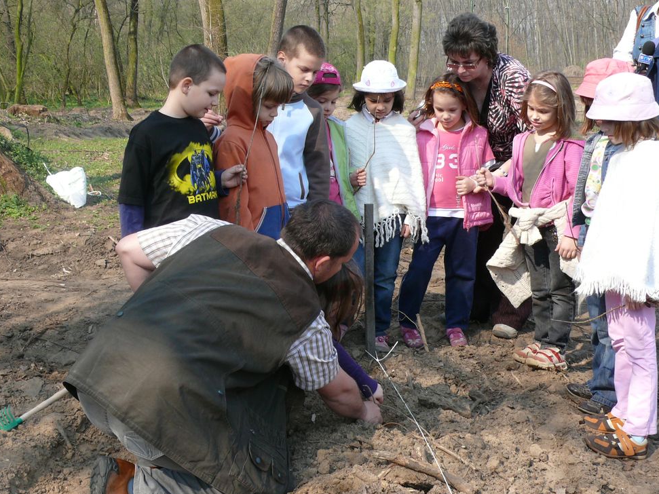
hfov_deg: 33.2
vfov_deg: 25.2
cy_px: 260
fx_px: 1104
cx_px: 329
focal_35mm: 58
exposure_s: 1/250
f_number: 5
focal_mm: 9.6
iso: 100
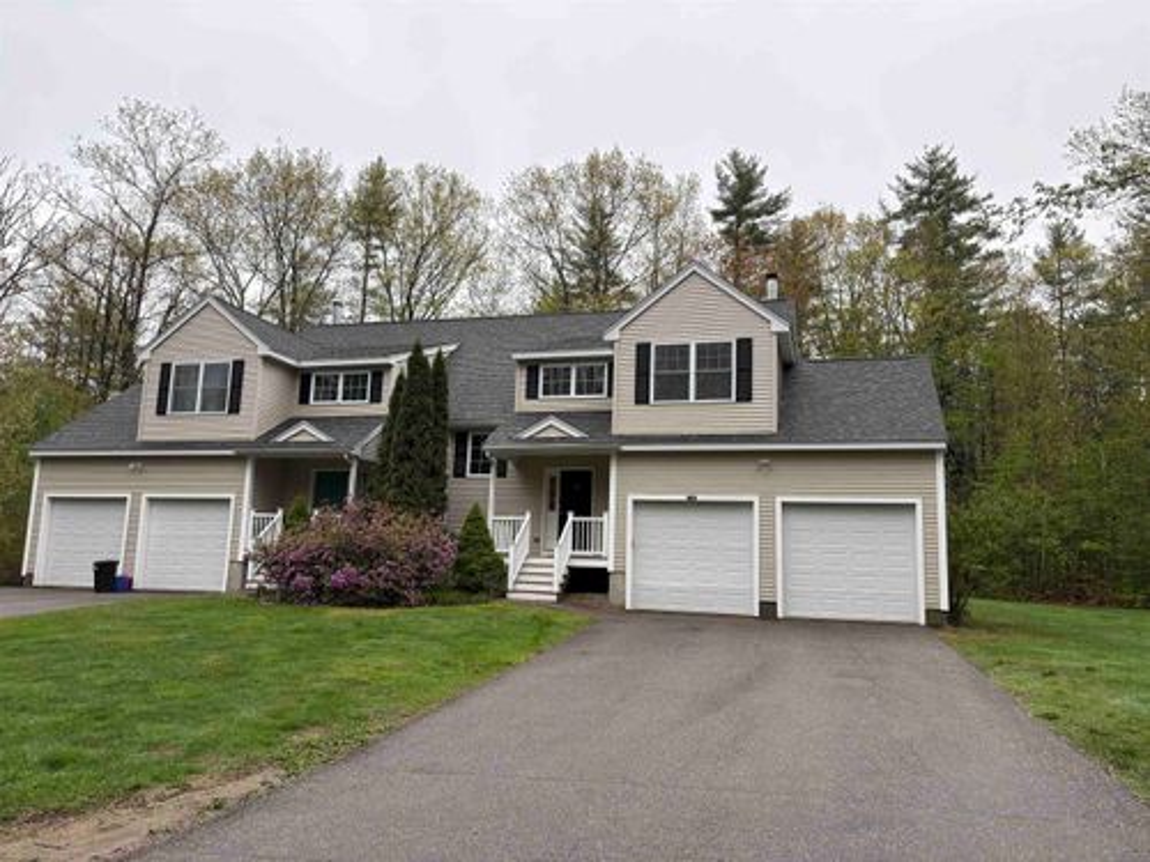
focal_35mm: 26
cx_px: 575
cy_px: 431
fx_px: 864
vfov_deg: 53.1
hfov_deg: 67.3
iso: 50
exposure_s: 1/552
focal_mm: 5.96
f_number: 1.6
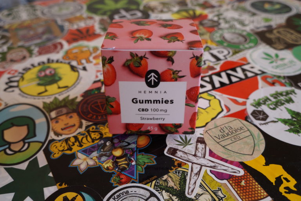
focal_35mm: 30
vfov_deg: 43.6
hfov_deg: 62.0
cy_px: 100
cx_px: 150
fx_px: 251
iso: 400
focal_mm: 20
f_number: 5
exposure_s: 1/250
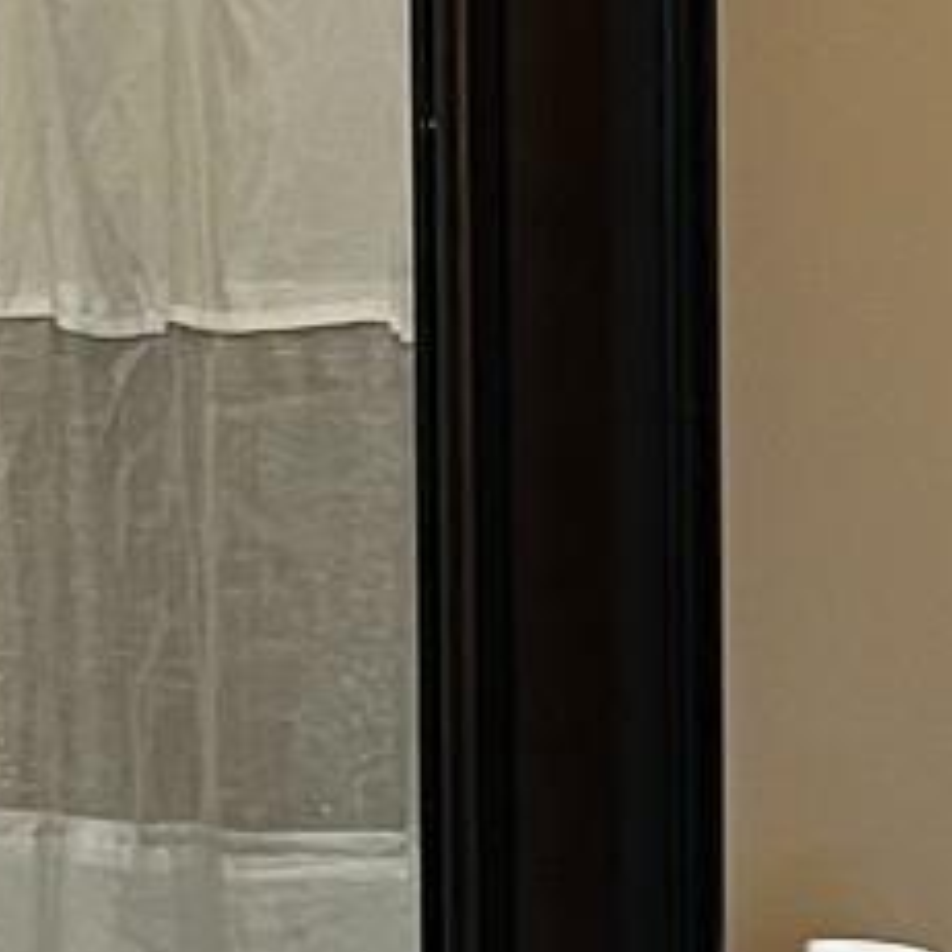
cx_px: 1653
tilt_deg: -3.9
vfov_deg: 8.5
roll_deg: +0.0
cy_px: 1084
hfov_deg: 8.3
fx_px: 6347
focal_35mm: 204
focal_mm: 5.1
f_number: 1.6
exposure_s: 1/42
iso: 100
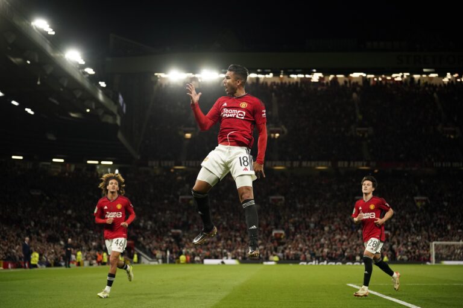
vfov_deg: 19.5
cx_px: 232
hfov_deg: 28.8
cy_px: 154
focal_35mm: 70
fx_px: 900
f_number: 2.8
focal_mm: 70
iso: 2500
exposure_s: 1/2000
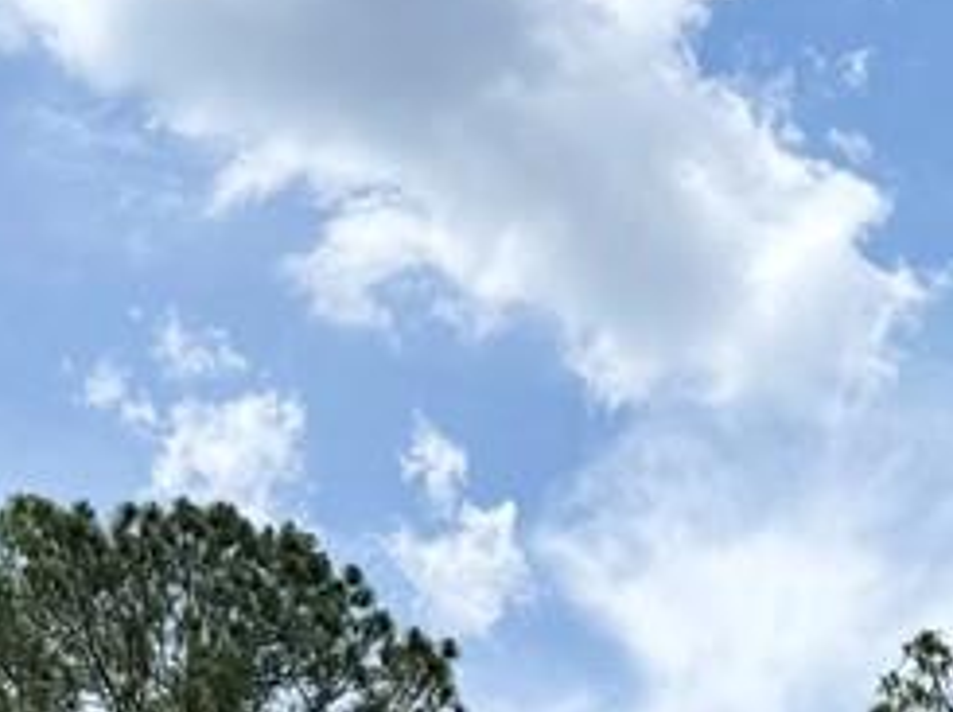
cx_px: 1459
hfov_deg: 12.0
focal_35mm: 157
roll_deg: +0.1
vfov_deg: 8.6
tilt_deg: +6.3
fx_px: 4316
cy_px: 1685
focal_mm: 6.76
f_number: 1.78
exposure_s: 1/6173
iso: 80
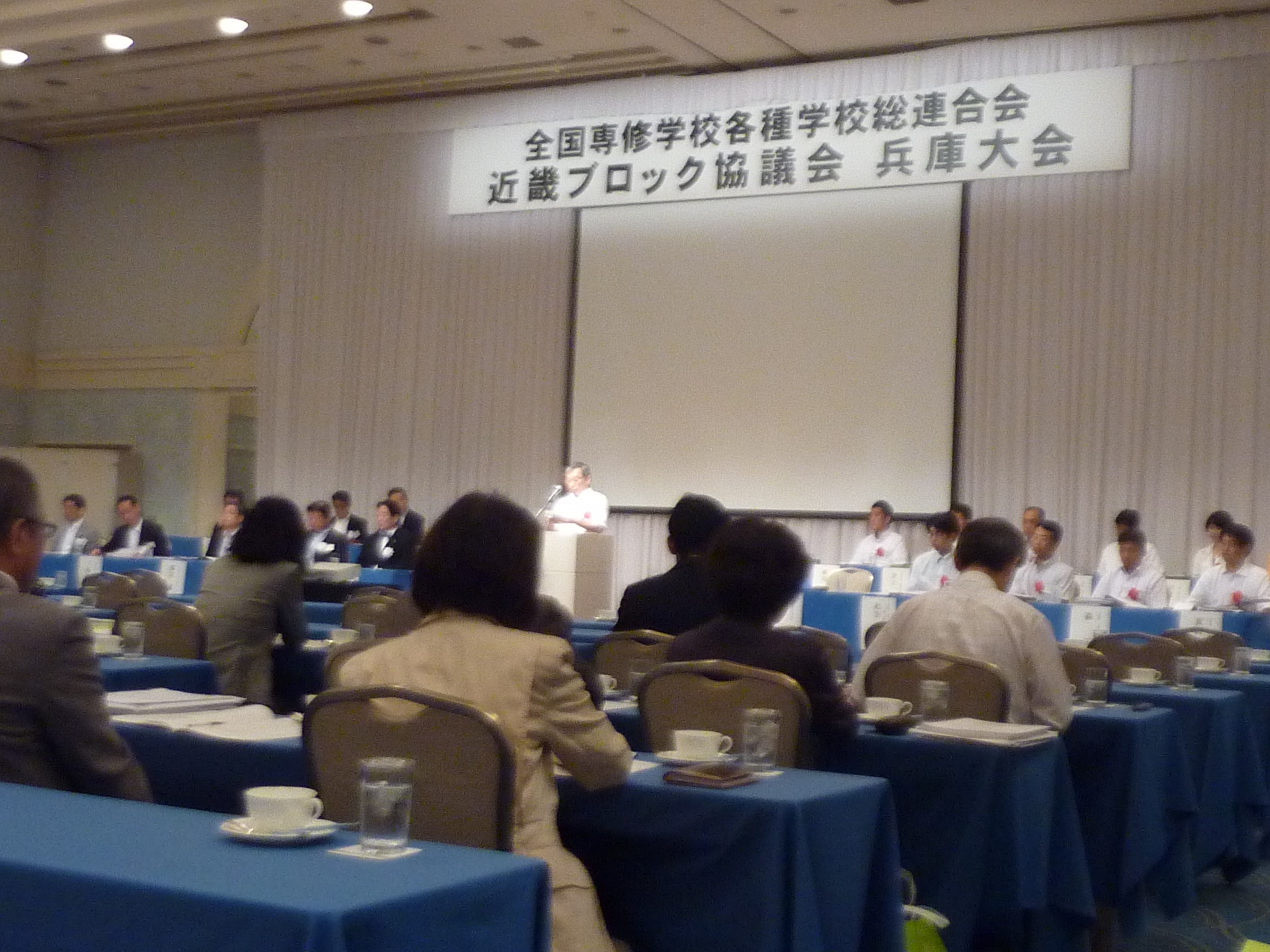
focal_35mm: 48
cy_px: 476
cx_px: 635
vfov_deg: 30.3
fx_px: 1761
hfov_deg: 39.7
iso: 250
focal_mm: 4.4
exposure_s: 1/30
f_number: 3.3
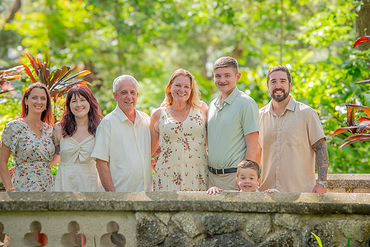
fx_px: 966
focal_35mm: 94
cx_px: 190
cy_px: 122
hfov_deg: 21.7
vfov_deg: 14.5
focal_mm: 75
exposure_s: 1/400
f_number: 4
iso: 320
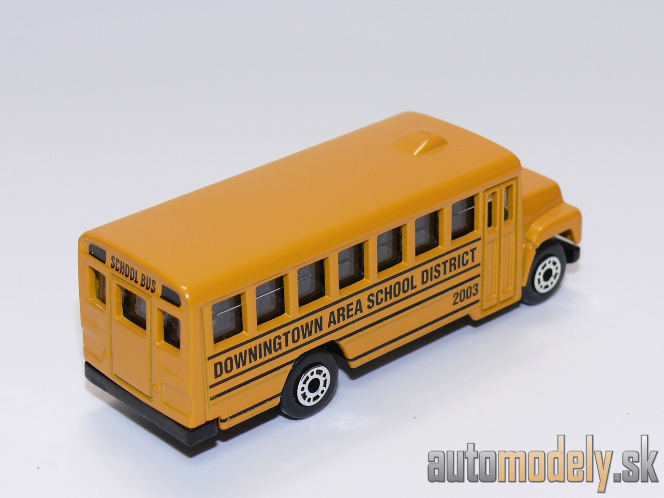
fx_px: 1861
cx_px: 332
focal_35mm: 97
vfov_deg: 15.2
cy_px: 249
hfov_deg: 20.2
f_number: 4
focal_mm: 13.1
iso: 100
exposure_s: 1/30
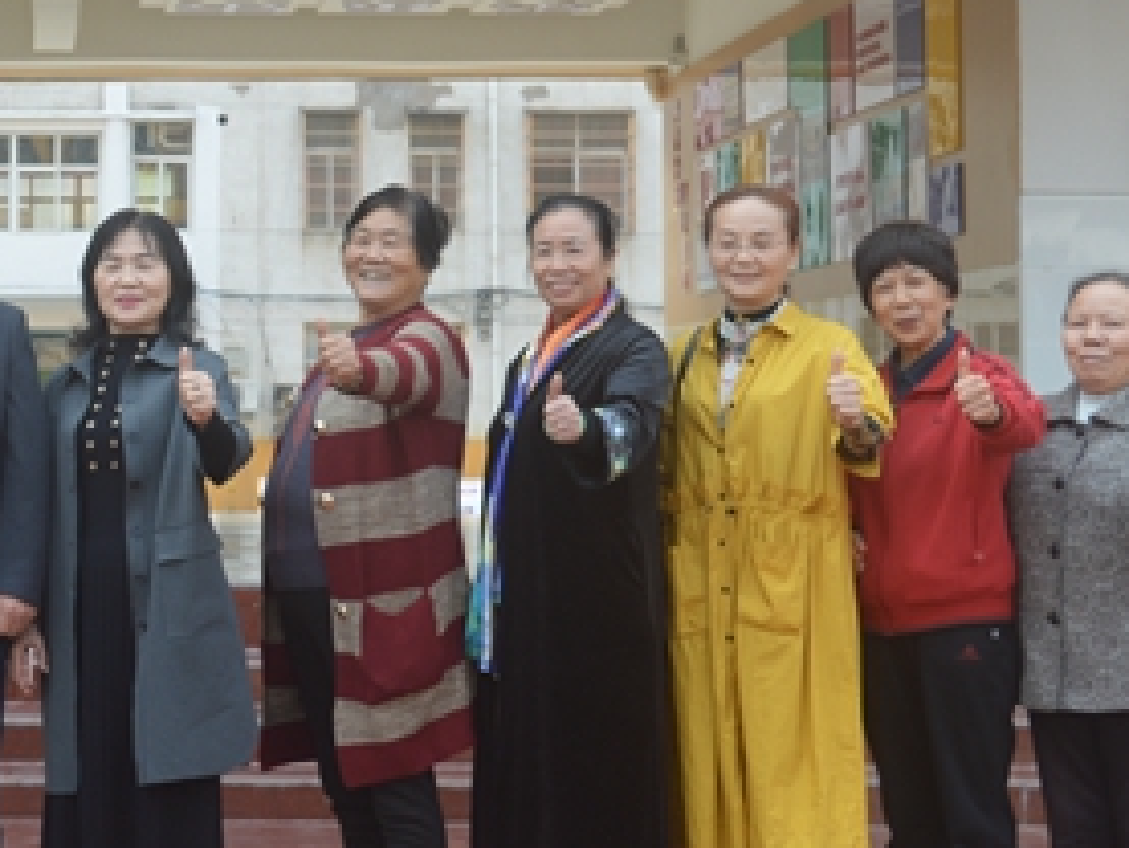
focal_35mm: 108
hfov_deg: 17.6
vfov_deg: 13.6
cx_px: -73
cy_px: 165
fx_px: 3524
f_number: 5.6
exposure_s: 1/125
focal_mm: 26
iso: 100
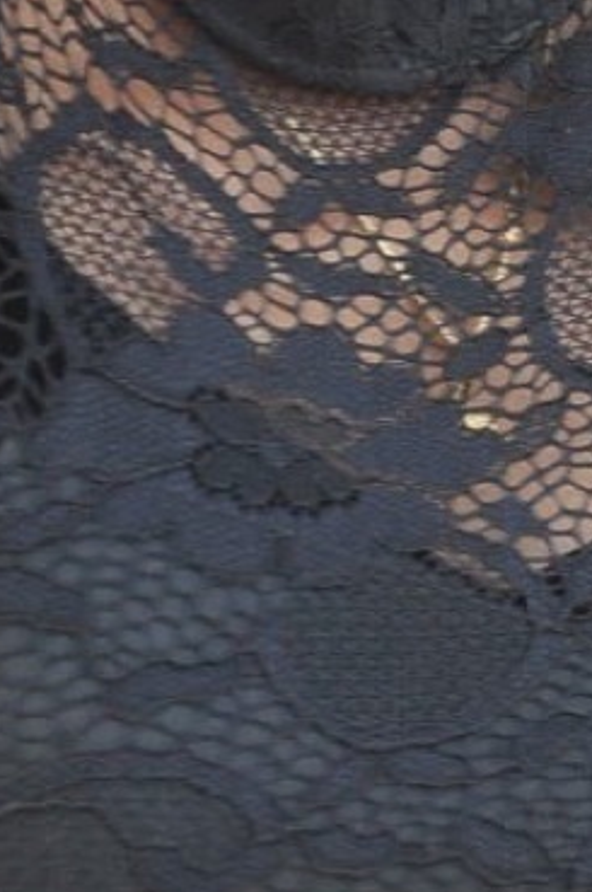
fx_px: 11279
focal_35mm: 456
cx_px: 317
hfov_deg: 3.0
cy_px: 172
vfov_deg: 4.5
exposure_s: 1/125
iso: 400
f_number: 6.3
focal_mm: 62
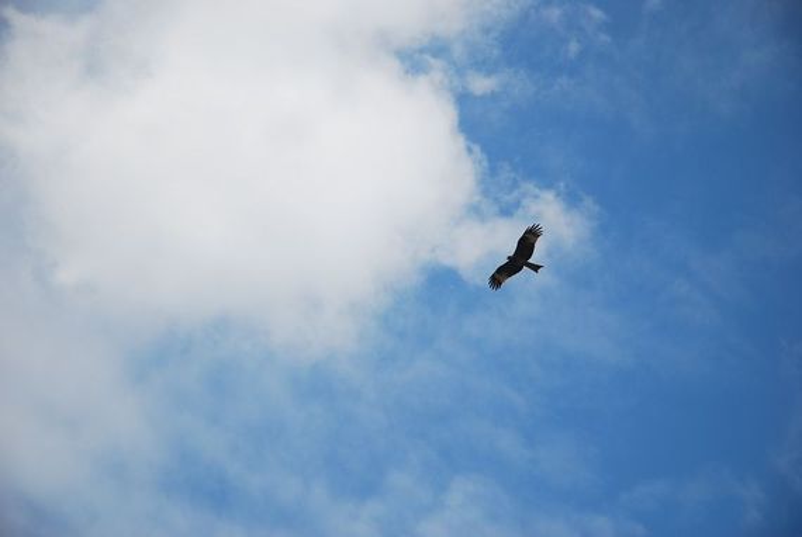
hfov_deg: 19.4
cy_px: 268
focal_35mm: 105
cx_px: 401
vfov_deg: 13.1
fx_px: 2343
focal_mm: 70
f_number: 4.5
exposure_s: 1/800
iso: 100
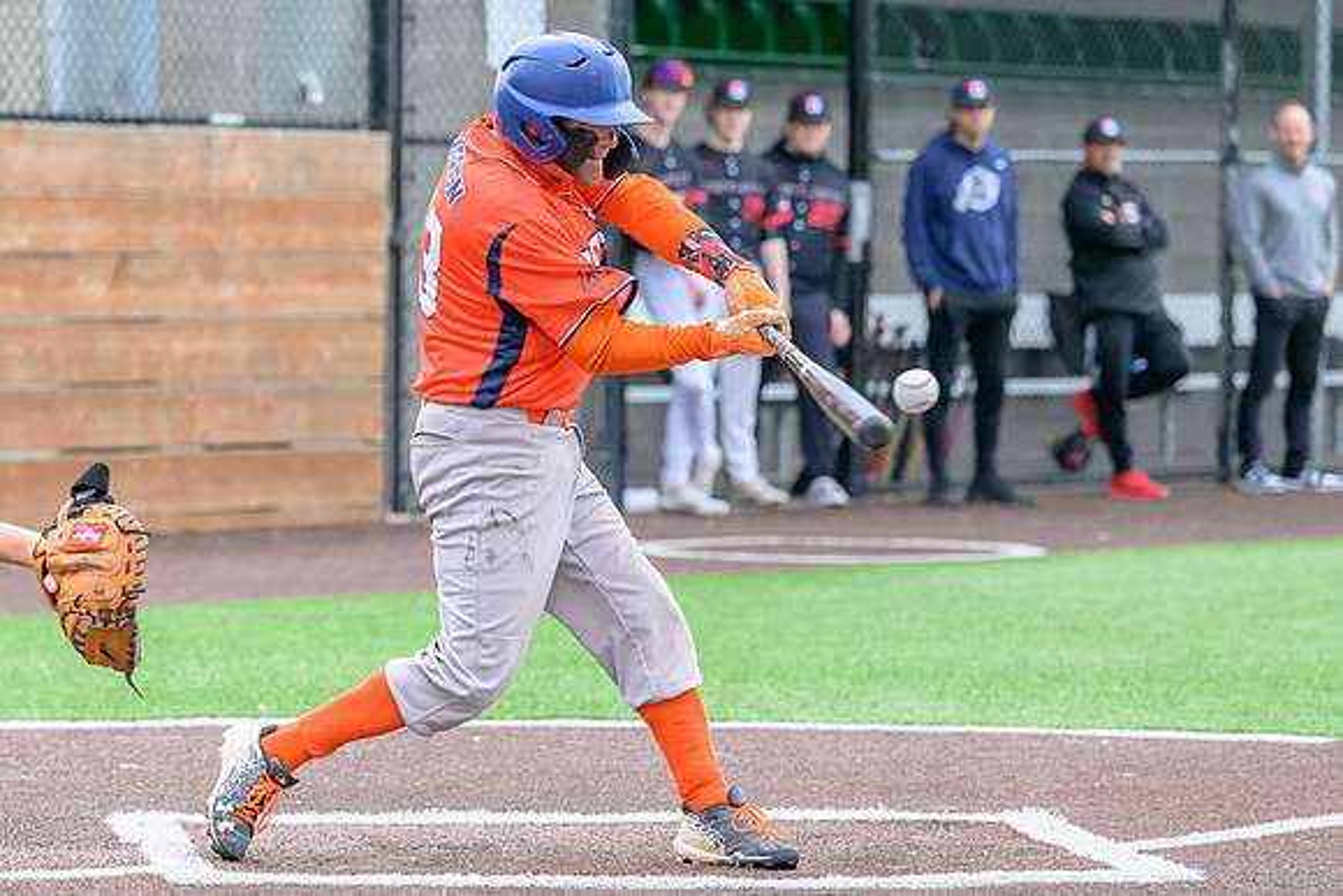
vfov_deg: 8.3
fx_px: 6204
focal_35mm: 166
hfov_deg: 12.3
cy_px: 473
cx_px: 379
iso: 3600
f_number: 3.2
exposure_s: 1/2000
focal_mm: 104
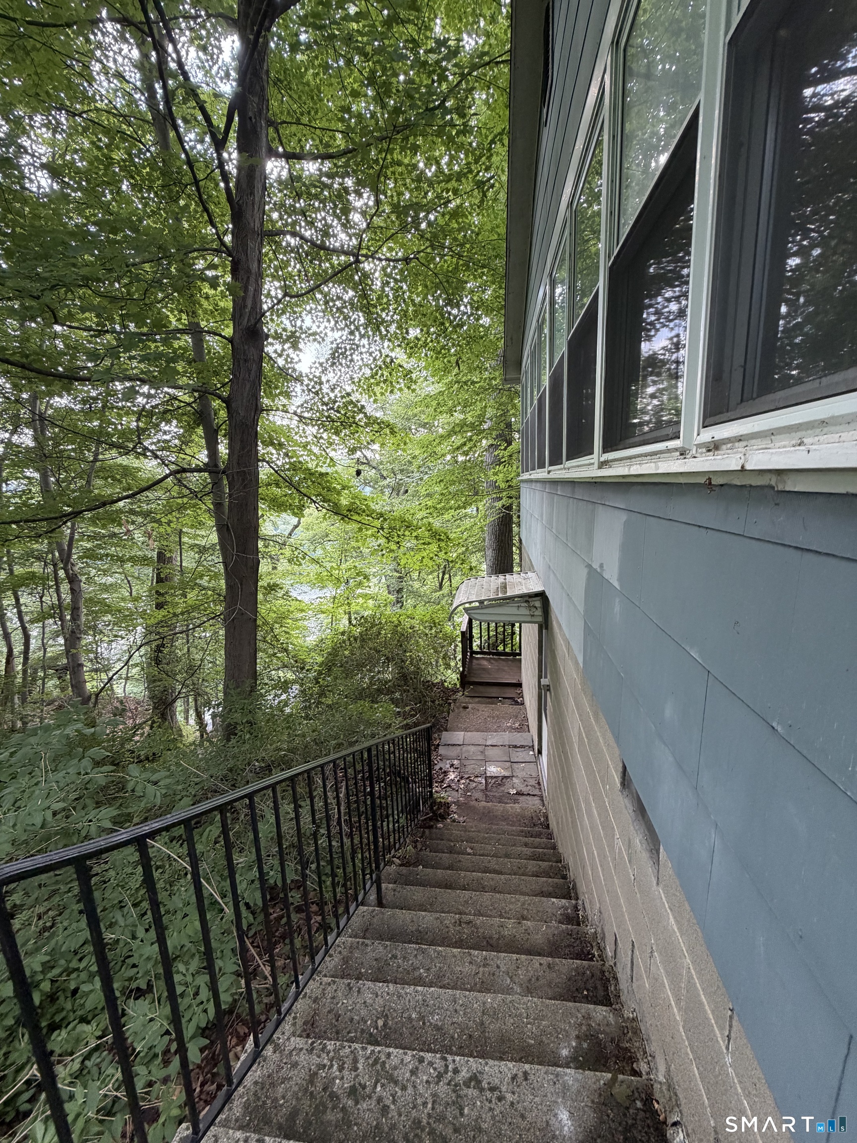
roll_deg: +1.7
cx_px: 428
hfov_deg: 85.7
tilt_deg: -9.9
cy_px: 572
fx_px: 462
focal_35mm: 14
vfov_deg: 102.1
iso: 250
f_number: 2.2
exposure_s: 1/121
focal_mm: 2.22
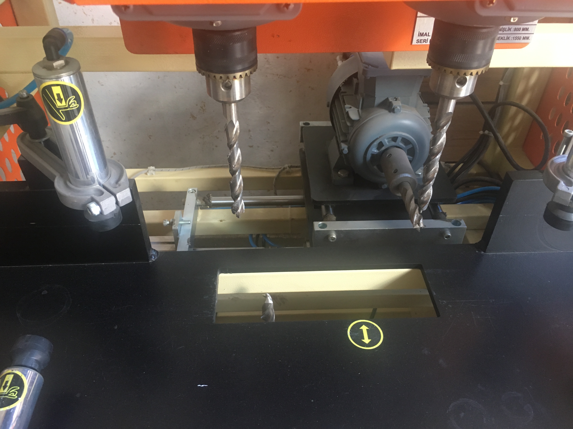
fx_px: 480
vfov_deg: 48.2
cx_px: 286
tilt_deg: -40.1
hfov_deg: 61.7
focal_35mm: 29
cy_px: 214
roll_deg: -0.1
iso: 160
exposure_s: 1/33
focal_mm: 4.15
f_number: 2.2
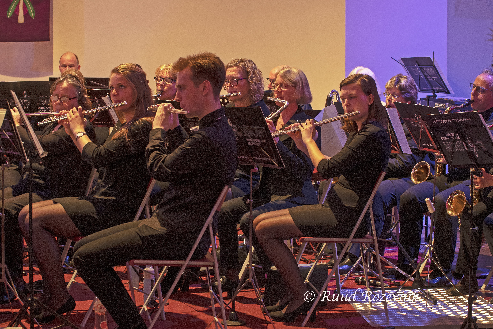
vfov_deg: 16.3
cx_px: 246
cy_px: 164
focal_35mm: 84
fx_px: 1150
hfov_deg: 24.2
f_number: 5
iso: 800
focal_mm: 55
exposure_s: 1/20
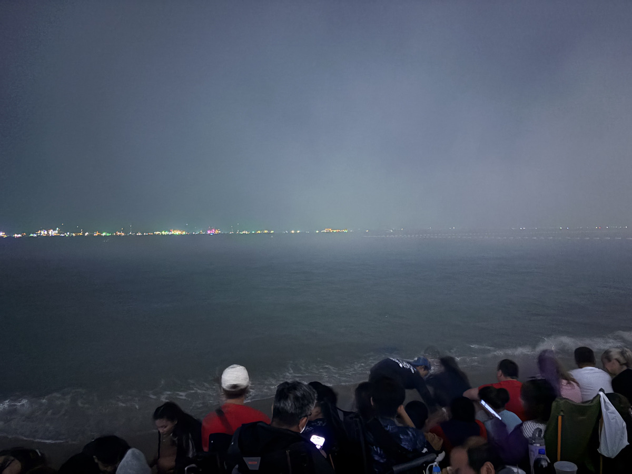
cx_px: 316
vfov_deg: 53.1
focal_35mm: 26
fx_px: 475
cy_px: 237
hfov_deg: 67.3
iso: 2500
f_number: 1.6
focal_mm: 5.96
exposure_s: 1/15
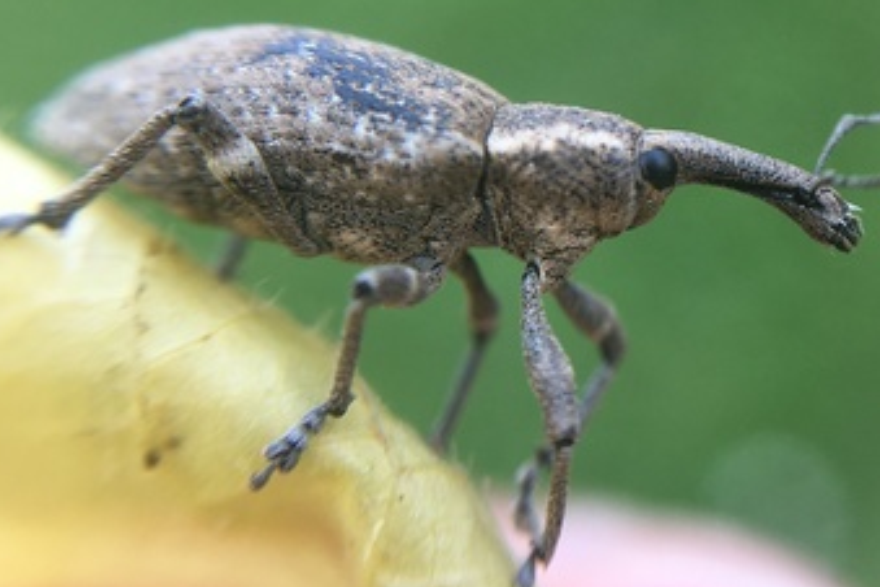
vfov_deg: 23.5
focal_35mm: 57
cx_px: 592
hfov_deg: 34.7
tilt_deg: -31.9
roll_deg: +16.0
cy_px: 143
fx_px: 1393
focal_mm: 4.15
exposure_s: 1/154
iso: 25
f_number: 2.2
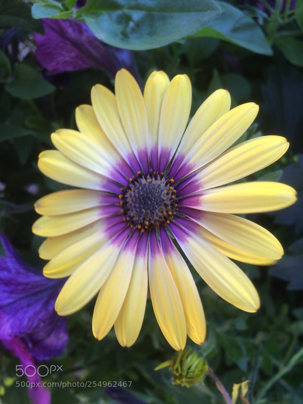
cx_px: 152
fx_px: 338
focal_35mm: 29
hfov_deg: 48.2
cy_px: 202
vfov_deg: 61.7
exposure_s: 1/120
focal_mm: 4.15
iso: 64
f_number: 2.2
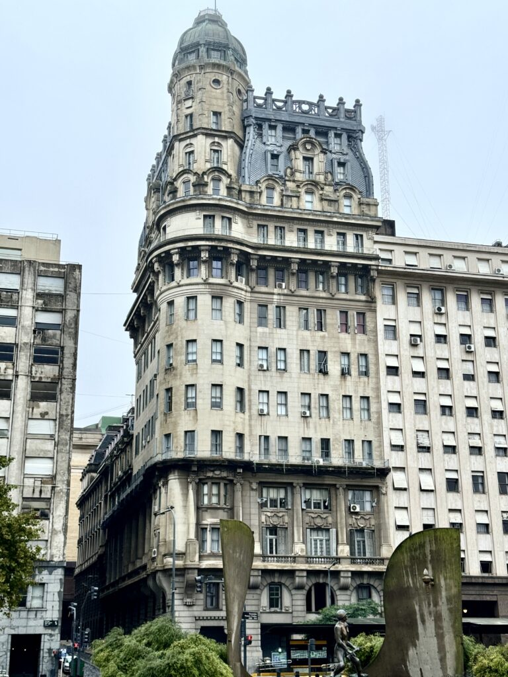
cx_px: 254
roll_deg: +0.7
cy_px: 338
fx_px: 939
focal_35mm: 48
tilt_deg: +17.8
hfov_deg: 30.3
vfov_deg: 39.7
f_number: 1.78
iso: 64
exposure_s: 1/888
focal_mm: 6.86
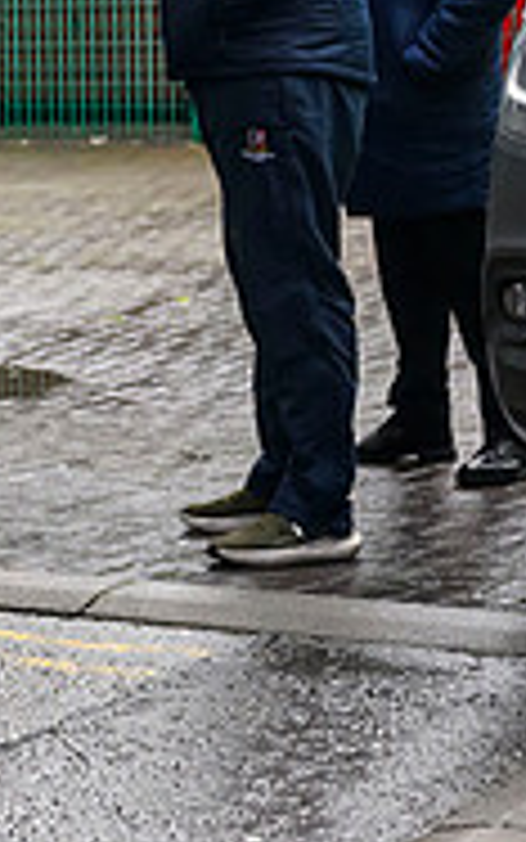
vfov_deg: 13.5
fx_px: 3552
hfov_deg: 7.9
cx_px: -737
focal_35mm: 155
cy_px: 376
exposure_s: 1/640
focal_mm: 49
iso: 3200
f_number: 3.5
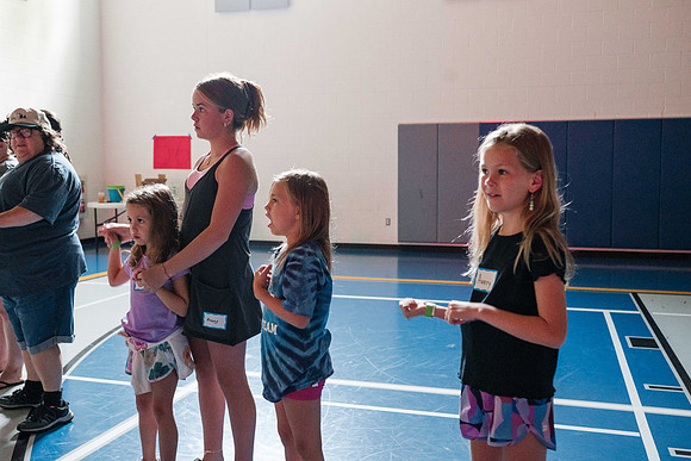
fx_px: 723
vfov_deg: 35.4
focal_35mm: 38
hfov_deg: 51.1
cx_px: 346
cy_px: 221
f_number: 3.5
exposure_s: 1/50
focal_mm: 35
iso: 6400
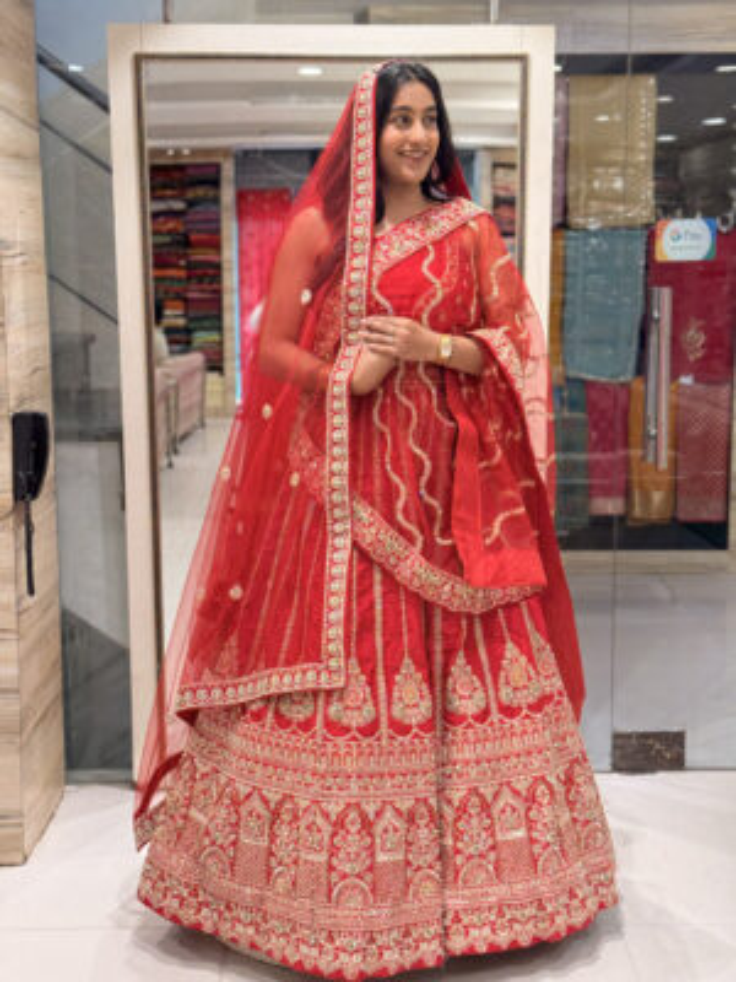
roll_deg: -0.8
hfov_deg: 30.3
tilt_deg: -8.6
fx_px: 1361
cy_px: 491
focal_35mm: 48
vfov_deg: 39.7
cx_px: 368
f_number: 1.78
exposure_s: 1/100
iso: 80
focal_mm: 6.76
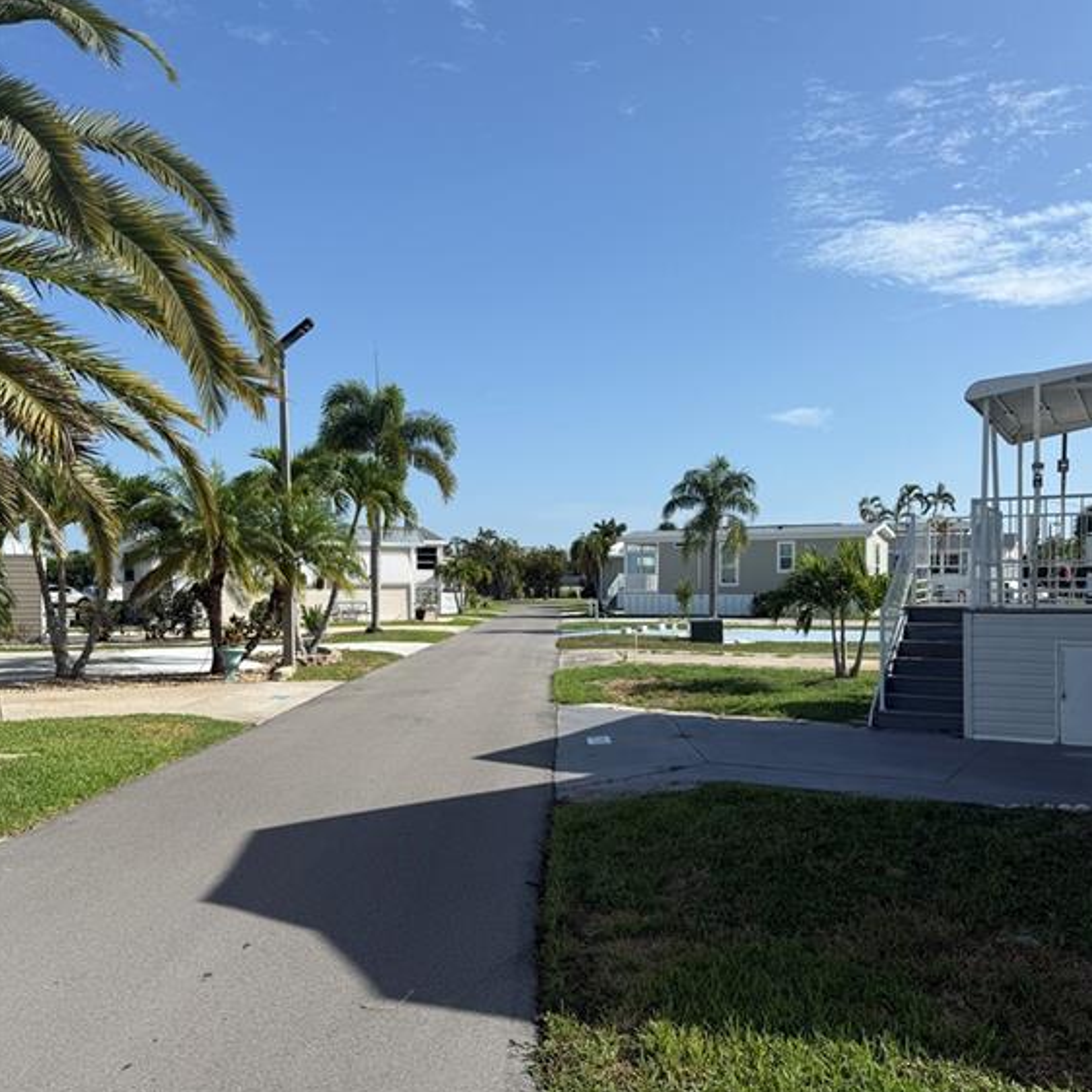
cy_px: 589
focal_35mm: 29
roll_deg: +0.3
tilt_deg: -0.7
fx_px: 1035
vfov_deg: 55.6
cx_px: 554
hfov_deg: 55.6
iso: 80
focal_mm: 6.76
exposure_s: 1/5714
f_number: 1.78
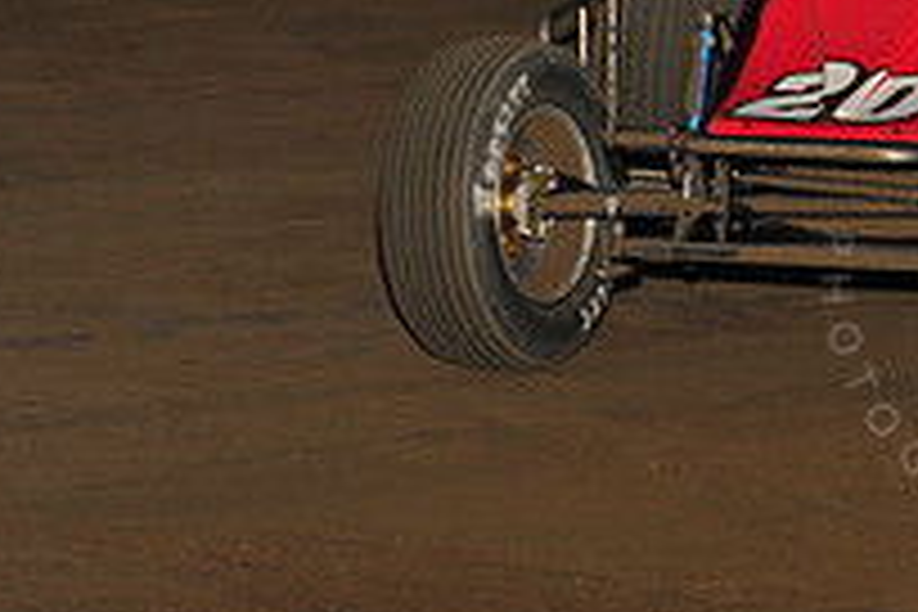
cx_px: 1089
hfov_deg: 6.4
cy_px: -144
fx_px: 8108
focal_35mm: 318
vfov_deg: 4.3
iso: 800
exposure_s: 1/320
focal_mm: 112
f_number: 7.1
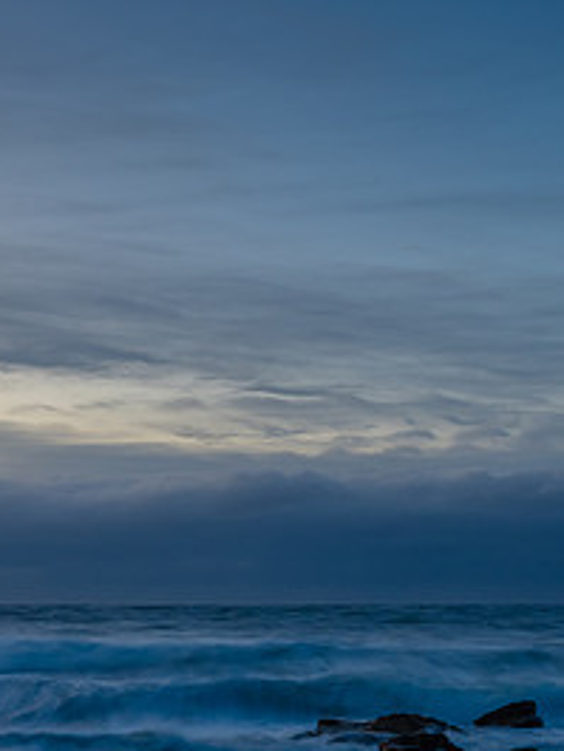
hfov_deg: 15.4
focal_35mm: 95
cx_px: 40
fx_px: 2062
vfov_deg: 20.6
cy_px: 475
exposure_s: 1/1.25
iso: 200
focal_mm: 44
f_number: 8
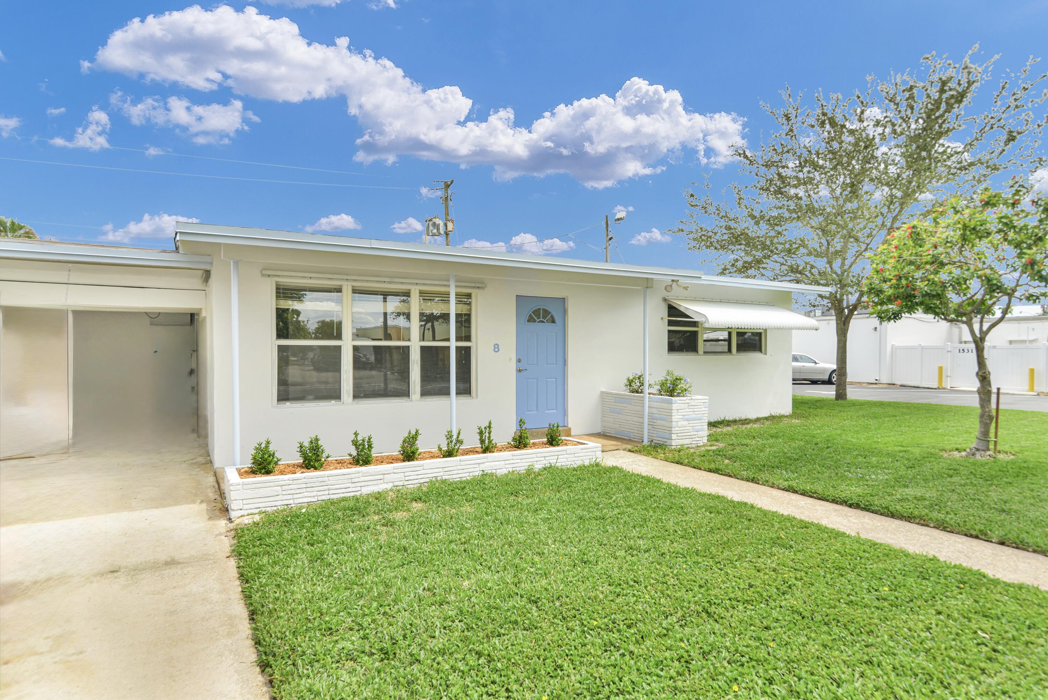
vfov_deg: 62.0
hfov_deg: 84.0
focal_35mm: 20
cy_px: 350
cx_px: 524
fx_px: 582
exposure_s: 1/500
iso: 200
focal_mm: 20
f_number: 8
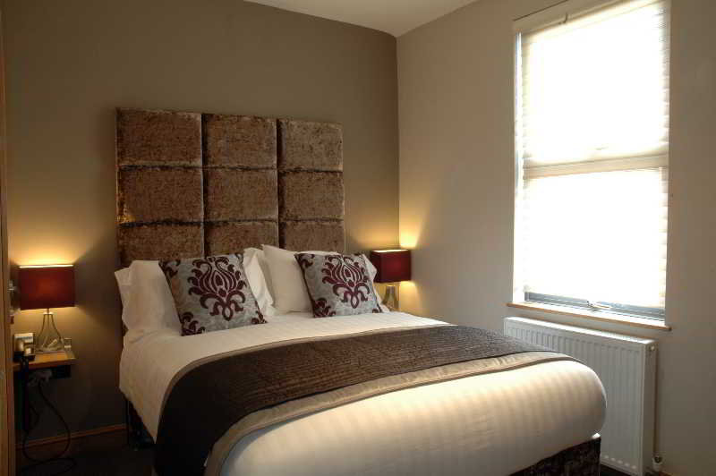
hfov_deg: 67.4
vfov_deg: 47.9
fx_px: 537
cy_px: 238
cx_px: 358
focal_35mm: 27
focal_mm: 18
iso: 200
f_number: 20
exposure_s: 2.5
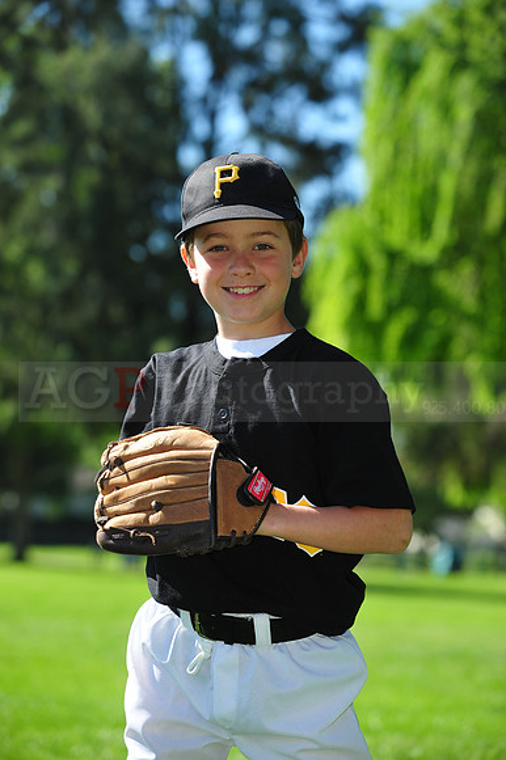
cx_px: 253
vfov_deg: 19.5
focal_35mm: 105
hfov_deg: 13.0
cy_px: 380
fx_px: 2216
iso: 200
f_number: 5
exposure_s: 1/640
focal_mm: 105
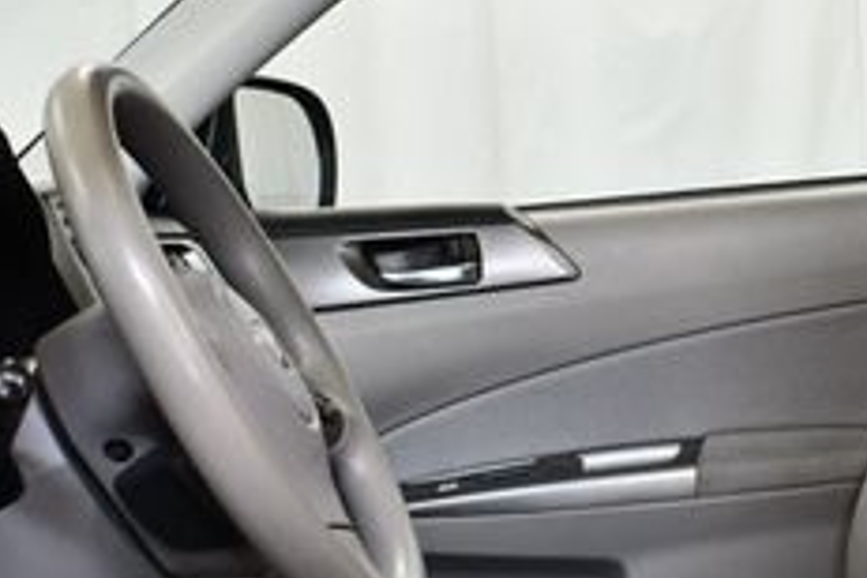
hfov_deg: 20.2
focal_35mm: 100
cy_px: 420
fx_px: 2408
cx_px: 709
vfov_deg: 13.6
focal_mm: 18
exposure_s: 1/125
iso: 800
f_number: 3.5
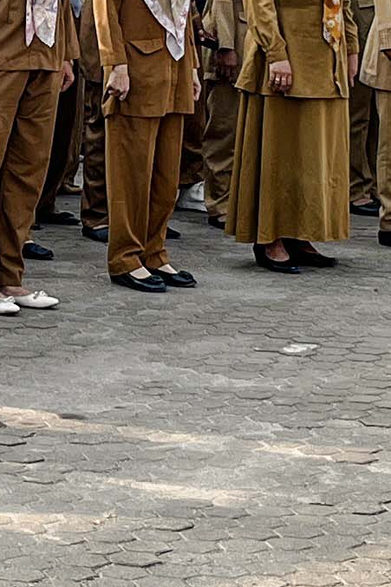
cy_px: -73
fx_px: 2624
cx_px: -132
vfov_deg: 12.5
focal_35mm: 161
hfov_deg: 8.4
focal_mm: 5.1
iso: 50
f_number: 1.6
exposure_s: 1/885
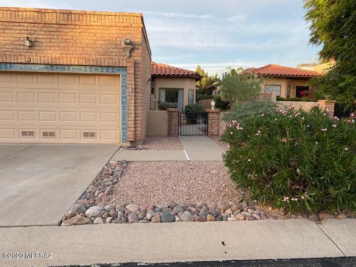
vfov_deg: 53.1
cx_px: 178
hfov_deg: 67.3
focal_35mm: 26
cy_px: 134
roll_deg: -1.9
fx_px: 267
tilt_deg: -6.2
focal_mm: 4.25
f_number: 1.8
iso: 32
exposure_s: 1/437
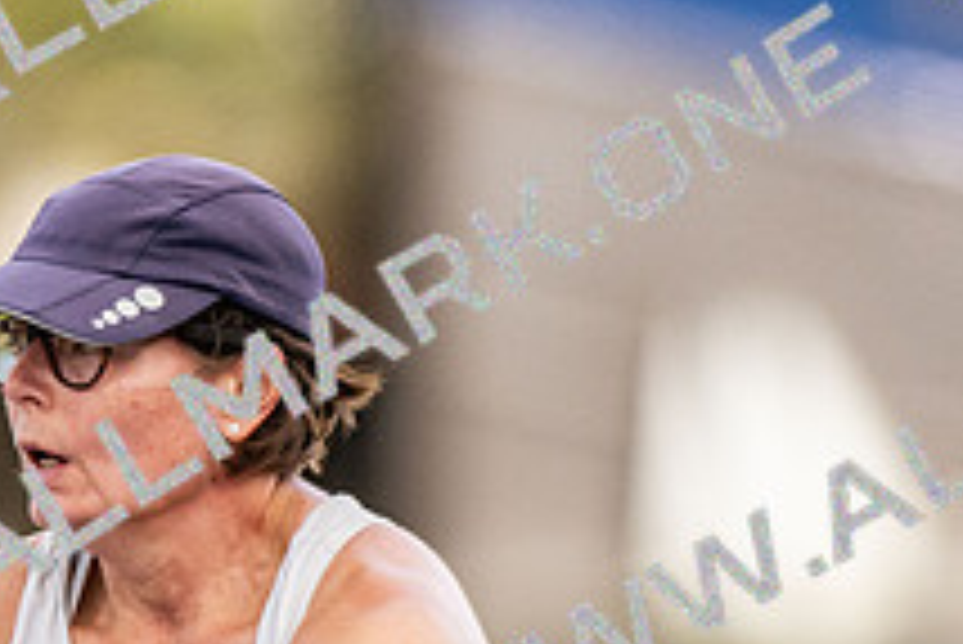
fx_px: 65392
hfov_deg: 0.8
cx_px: 72
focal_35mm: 2443
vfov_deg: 0.6
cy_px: 849
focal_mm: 600
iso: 800
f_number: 4
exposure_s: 1/2500
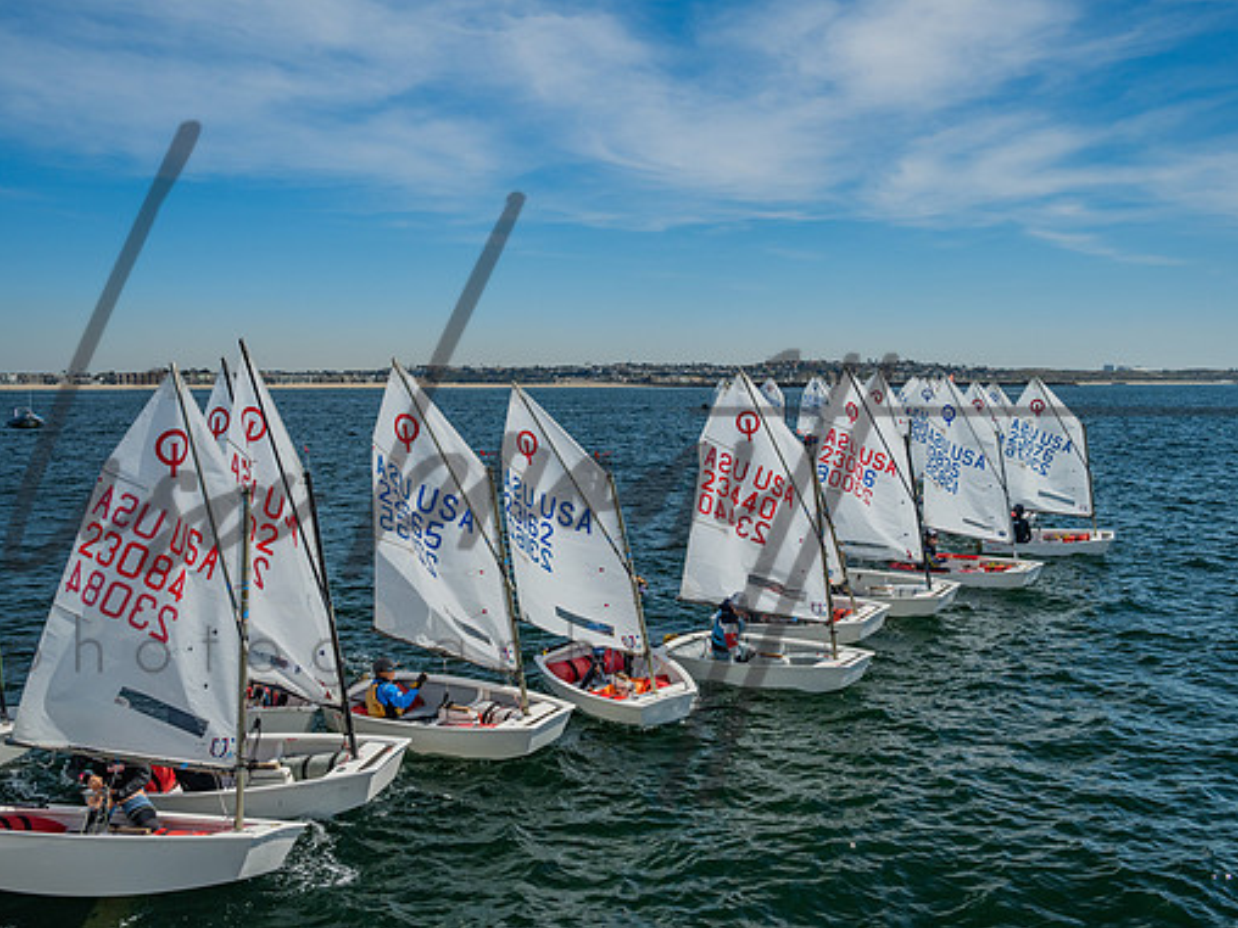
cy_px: 442
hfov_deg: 52.6
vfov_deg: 40.7
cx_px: 632
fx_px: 1252
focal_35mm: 35
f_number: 8
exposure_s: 1/640
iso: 100
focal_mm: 28.5
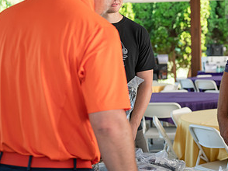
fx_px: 625
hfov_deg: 20.3
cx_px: 202
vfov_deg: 15.5
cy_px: 48
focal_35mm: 95
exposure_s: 1/250
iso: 320
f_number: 3.5
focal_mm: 50
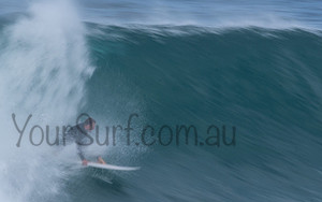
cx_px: 122
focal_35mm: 1476
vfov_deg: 0.9
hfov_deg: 1.4
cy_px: 121
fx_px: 12962
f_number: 25
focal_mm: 500
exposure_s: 1/25
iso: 100
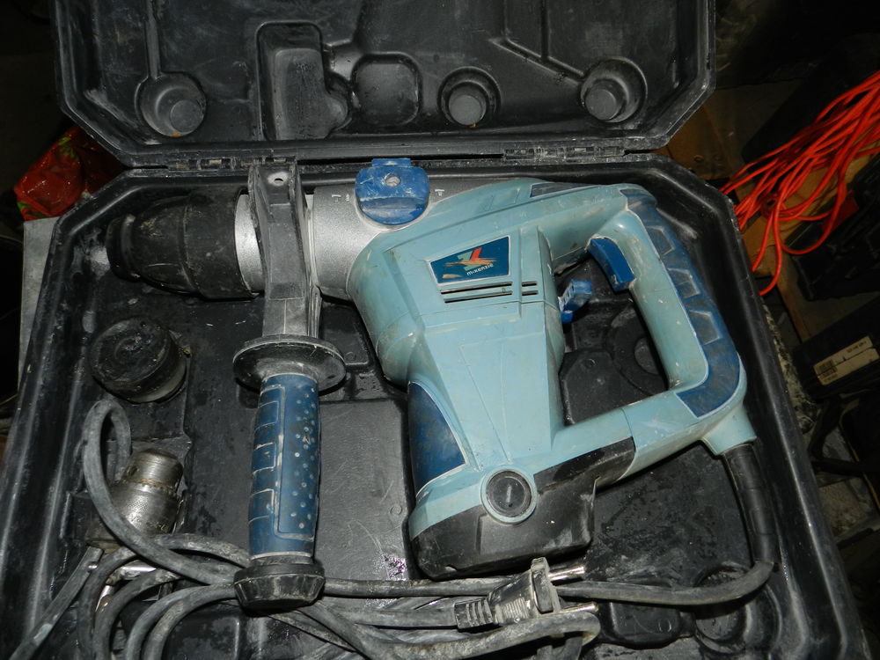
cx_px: 440
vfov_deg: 58.9
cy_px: 330
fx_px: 585
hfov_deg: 73.9
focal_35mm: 23
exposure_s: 1/30
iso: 200
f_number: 3.4
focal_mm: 4
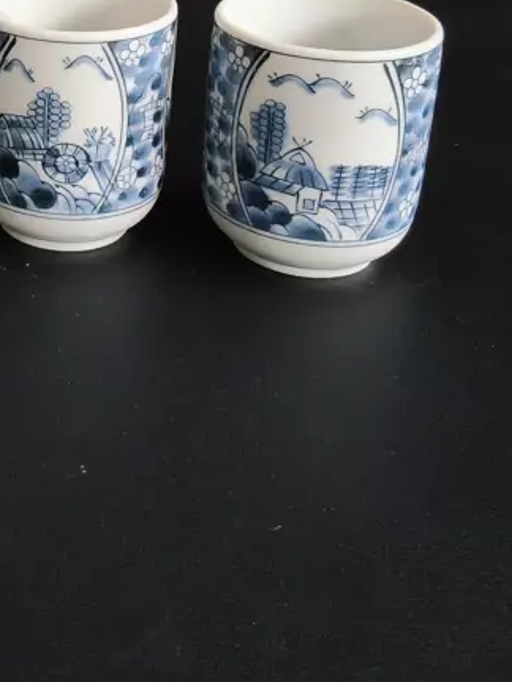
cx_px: -58
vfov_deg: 29.0
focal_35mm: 64
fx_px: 1262
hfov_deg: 21.7
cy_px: 58
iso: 200
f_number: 2
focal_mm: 2.87
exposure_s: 1/100
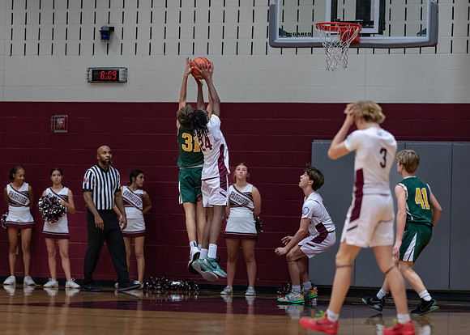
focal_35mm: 189
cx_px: 213
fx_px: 2525
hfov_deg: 10.6
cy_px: 199
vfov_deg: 7.6
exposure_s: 1/1000
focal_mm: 135
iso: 1250
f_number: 1.8
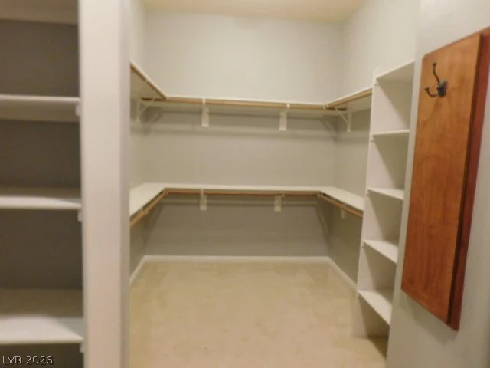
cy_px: 184
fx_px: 326
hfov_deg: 73.9
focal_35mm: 23
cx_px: 245
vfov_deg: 58.9
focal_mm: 4
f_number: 3
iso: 400
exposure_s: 1/20
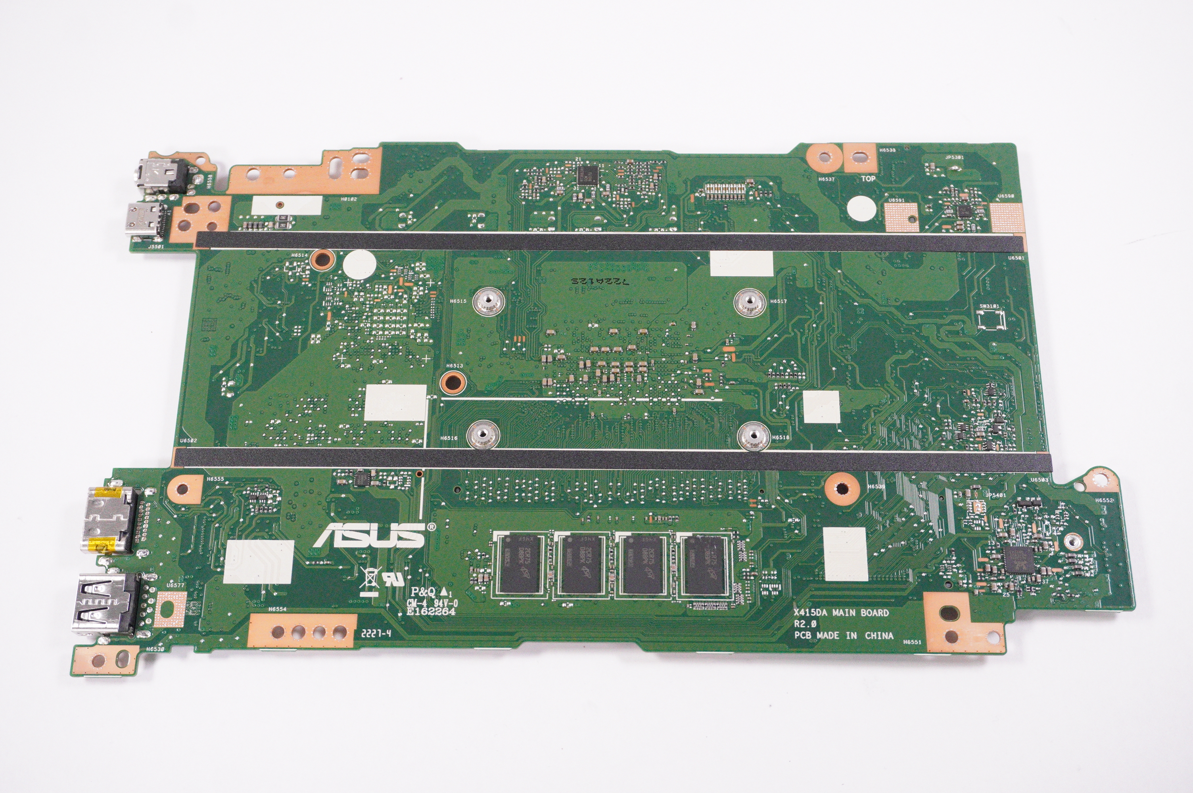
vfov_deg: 31.8
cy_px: 396
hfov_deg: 46.4
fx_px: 1391
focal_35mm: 42
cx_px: 596
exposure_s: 1/2000
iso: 5000
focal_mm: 28
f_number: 6.3
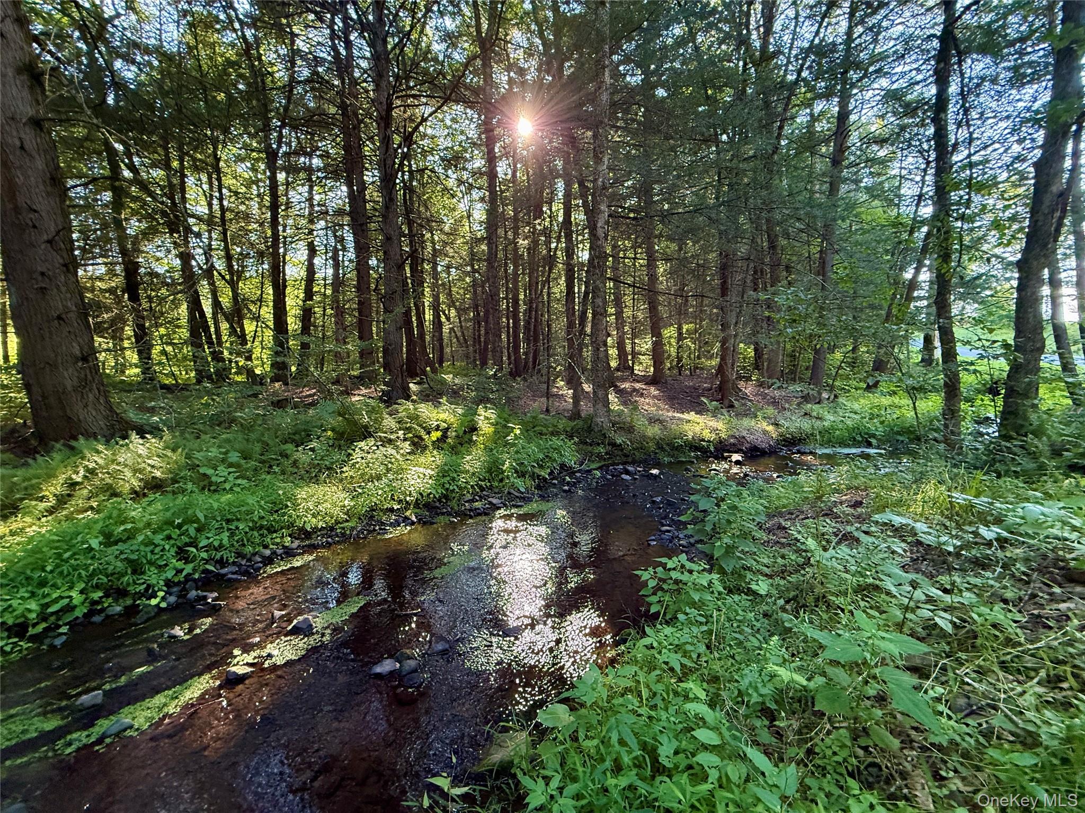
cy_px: 406
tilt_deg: -3.8
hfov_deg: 102.1
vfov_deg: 85.7
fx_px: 439
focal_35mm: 14
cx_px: 542
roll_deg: -0.5
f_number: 2.2
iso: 320
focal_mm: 2.22
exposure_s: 1/87
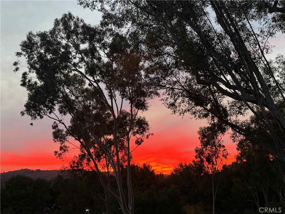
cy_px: 107
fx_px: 395
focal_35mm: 48
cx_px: 142
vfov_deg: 30.3
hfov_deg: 39.7
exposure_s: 1/40
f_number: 1.78
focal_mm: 6.76
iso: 320
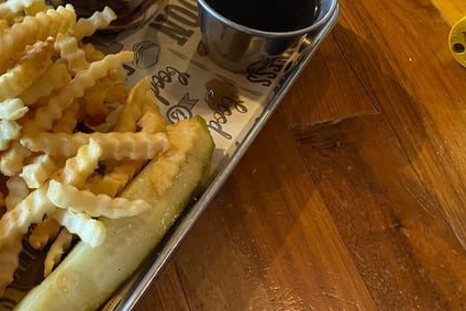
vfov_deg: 27.2
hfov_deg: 37.7
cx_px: 48
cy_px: 78
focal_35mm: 49
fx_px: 634
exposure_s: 1/60
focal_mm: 4.25
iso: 100
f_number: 1.8
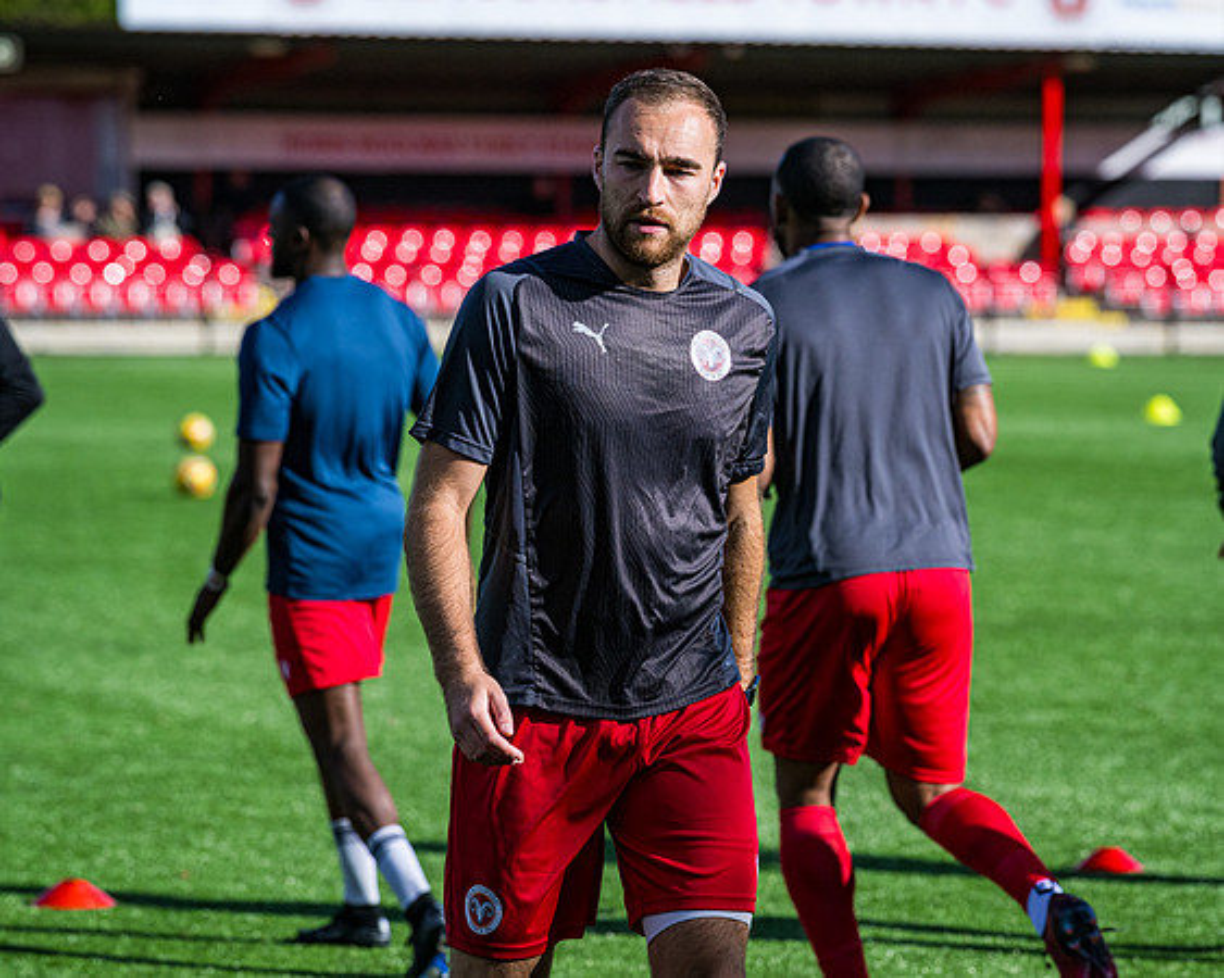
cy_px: 467
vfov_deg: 8.8
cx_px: 687
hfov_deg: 11.0
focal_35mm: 175
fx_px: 6338
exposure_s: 1/6400
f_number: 4
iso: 400
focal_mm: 135
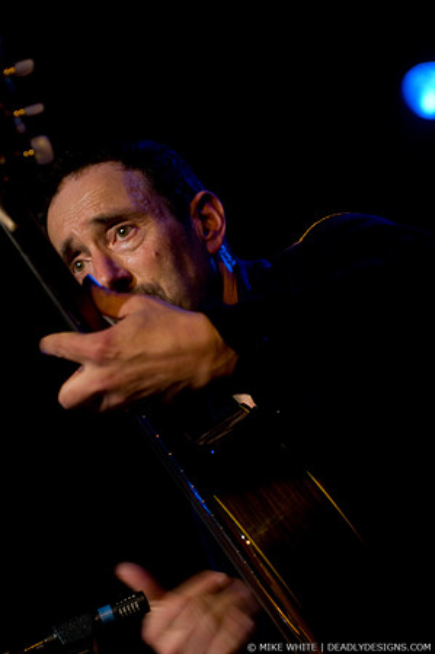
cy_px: 327
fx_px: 1907
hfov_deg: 13.0
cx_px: 218
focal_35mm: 105
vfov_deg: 19.5
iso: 800
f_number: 2.8
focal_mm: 70
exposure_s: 1/60
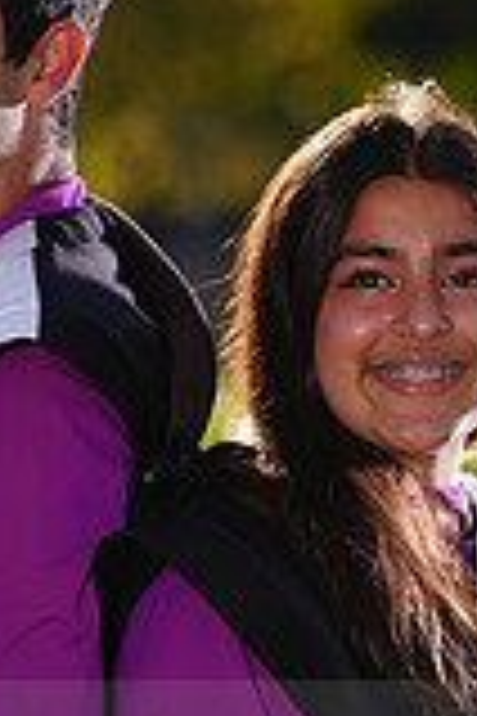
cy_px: 743
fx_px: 9360
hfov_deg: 2.9
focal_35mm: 471
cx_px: 182
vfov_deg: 4.4
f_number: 4
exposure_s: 1/800
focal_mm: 129
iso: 125
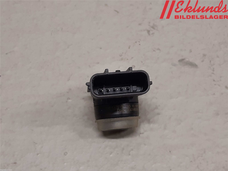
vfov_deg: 53.1
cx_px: 114
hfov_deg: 67.3
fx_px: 171
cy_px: 86
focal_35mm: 26
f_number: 1.7
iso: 100
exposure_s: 1/50
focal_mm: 3.93
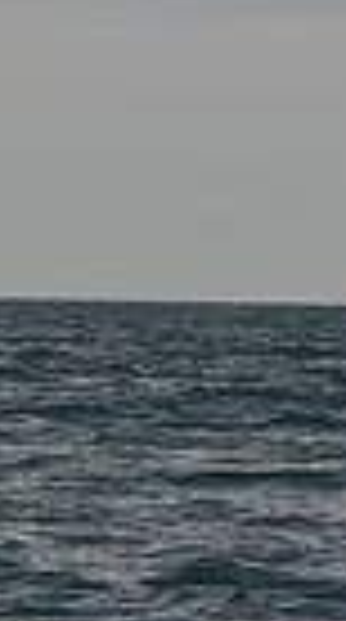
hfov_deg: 3.1
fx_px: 6236
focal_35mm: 380
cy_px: -169
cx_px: -944
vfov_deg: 5.7
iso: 250
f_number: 8
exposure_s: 1/640
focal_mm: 86
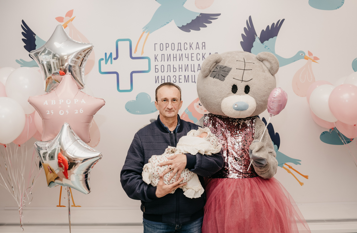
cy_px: 119
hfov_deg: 53.5
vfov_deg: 36.4
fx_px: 354
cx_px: 178
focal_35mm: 36
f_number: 4
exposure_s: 1/160
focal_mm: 35
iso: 400
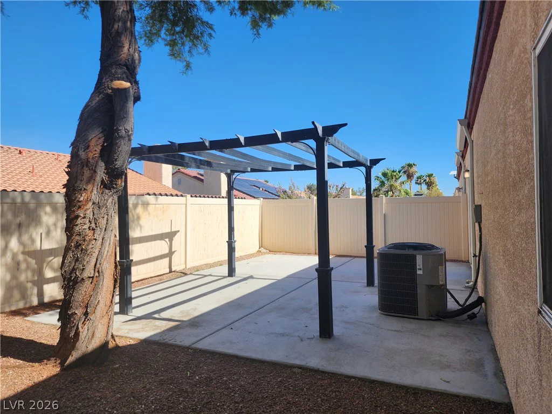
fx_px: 367
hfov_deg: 73.9
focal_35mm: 23
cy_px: 207
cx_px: 276
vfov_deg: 58.9
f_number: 1.8
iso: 12
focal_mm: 6.4
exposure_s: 1/1102
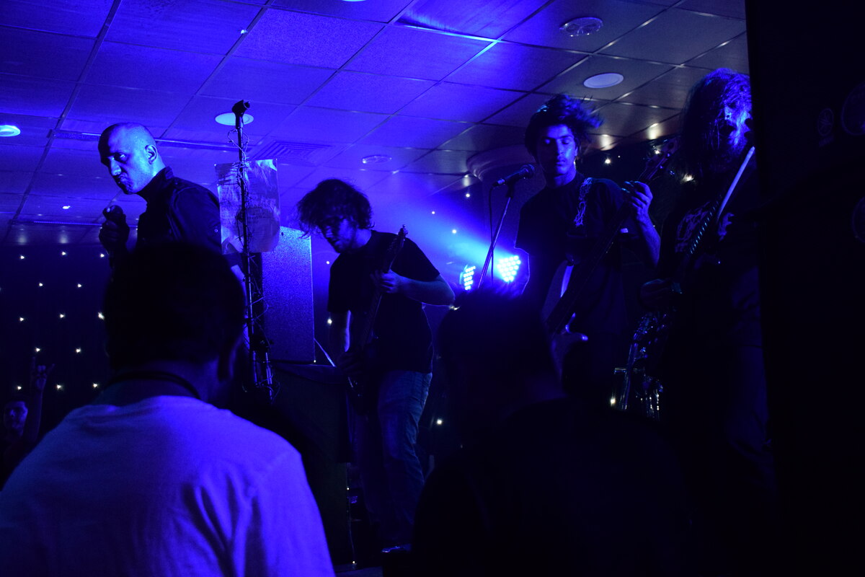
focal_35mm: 40
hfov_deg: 47.9
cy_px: 288
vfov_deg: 33.0
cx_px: 432
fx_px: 973
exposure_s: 1/60
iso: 3600
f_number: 4
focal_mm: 27
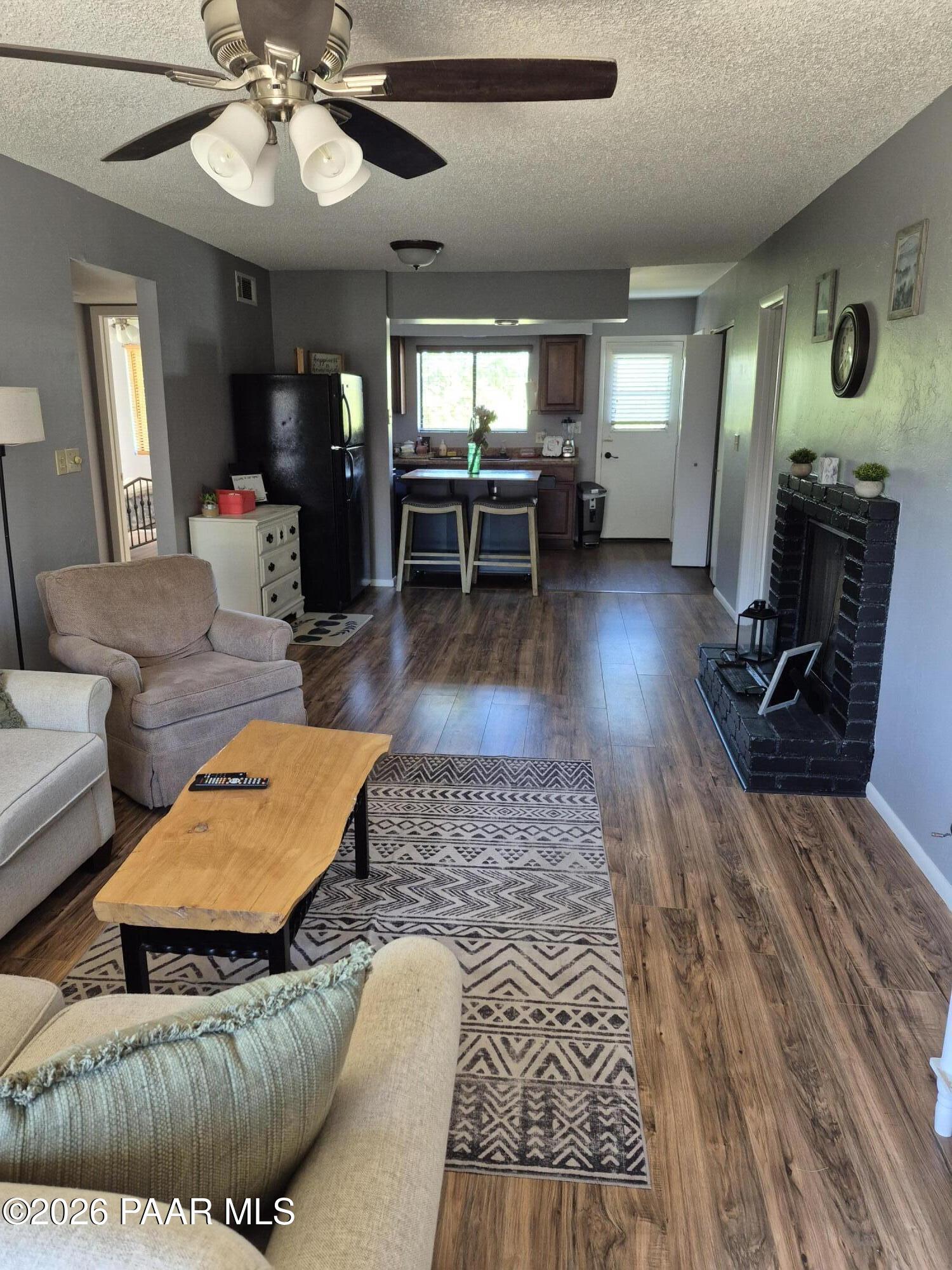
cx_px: 476
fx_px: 843
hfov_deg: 58.9
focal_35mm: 23
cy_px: 635
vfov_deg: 73.9
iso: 400
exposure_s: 1/120
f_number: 1.8
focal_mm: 5.4
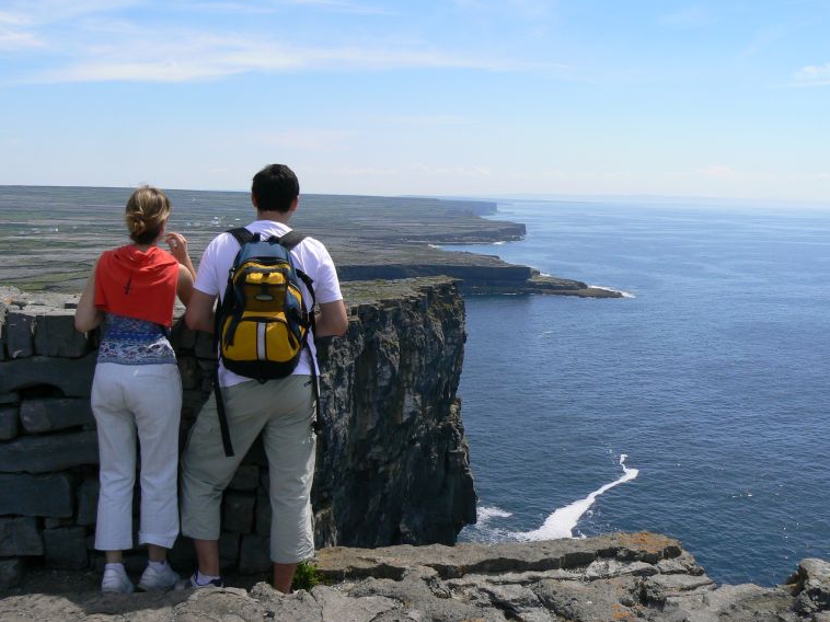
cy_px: 316
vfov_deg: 37.7
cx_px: 437
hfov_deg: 49.0
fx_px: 911
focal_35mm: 38
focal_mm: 6
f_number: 7.1
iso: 80
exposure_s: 1/500
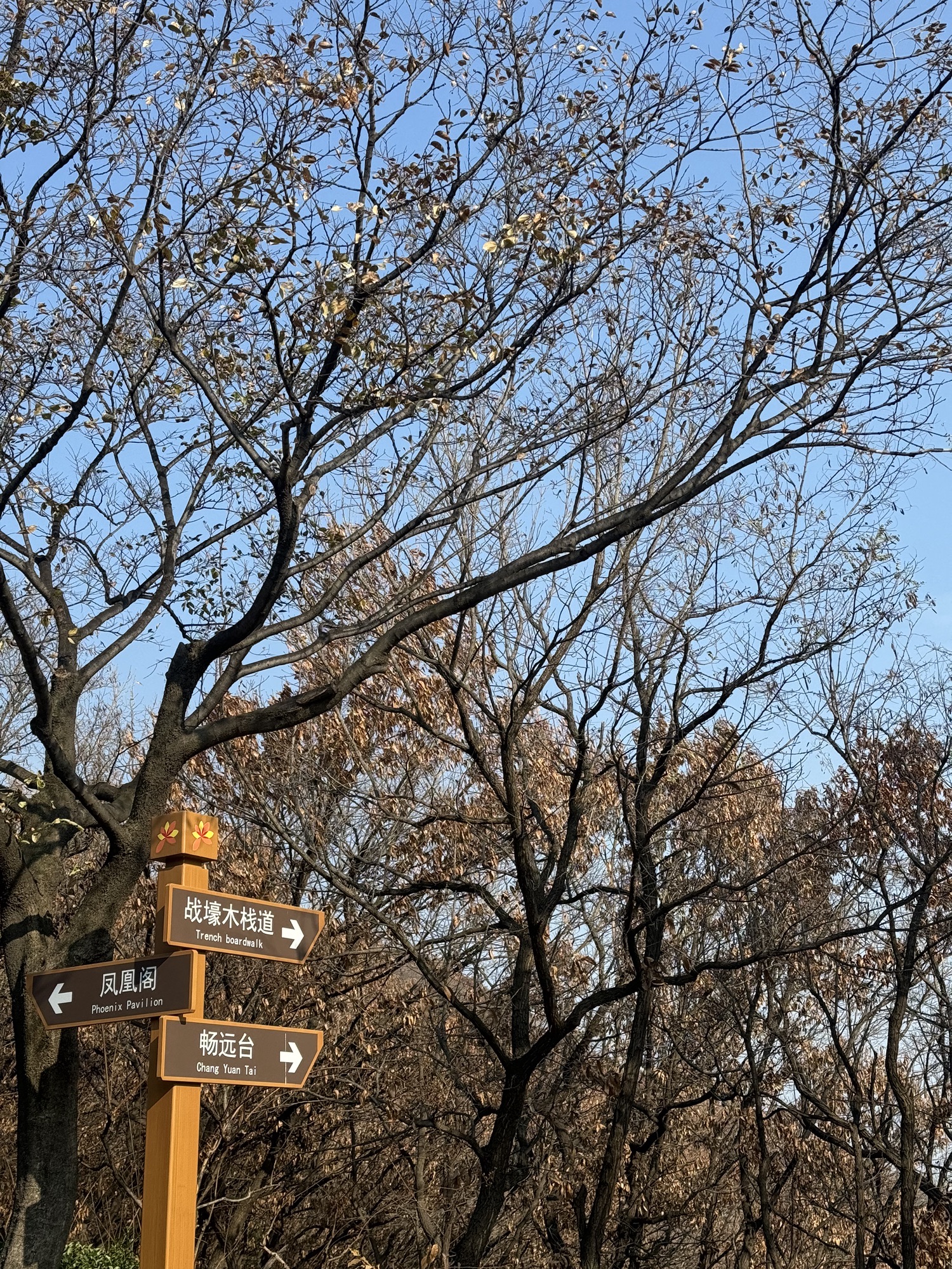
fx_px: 1760
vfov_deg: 39.7
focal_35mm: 48
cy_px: 634
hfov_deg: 30.3
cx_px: 476
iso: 64
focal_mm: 6.76
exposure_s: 1/2513
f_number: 1.78
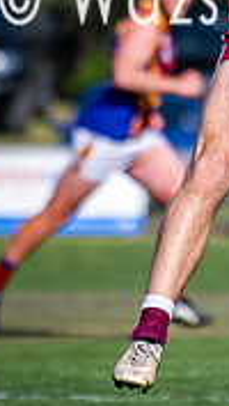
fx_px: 14579
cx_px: 334
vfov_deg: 1.6
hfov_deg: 0.9
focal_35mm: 1355
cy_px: -22
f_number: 2.8
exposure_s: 1/3200
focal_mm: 200
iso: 125
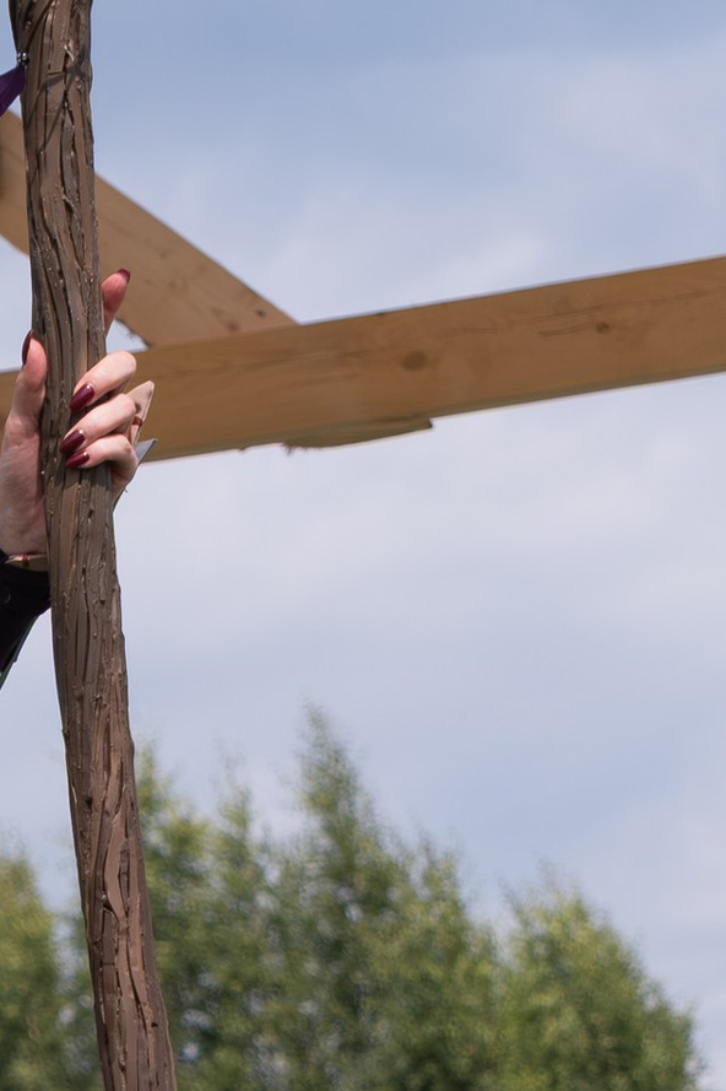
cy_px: 1482
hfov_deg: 5.6
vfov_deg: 8.4
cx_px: -475
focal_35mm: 242
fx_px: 7326
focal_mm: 37.6
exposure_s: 1/1600
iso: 160
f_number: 4
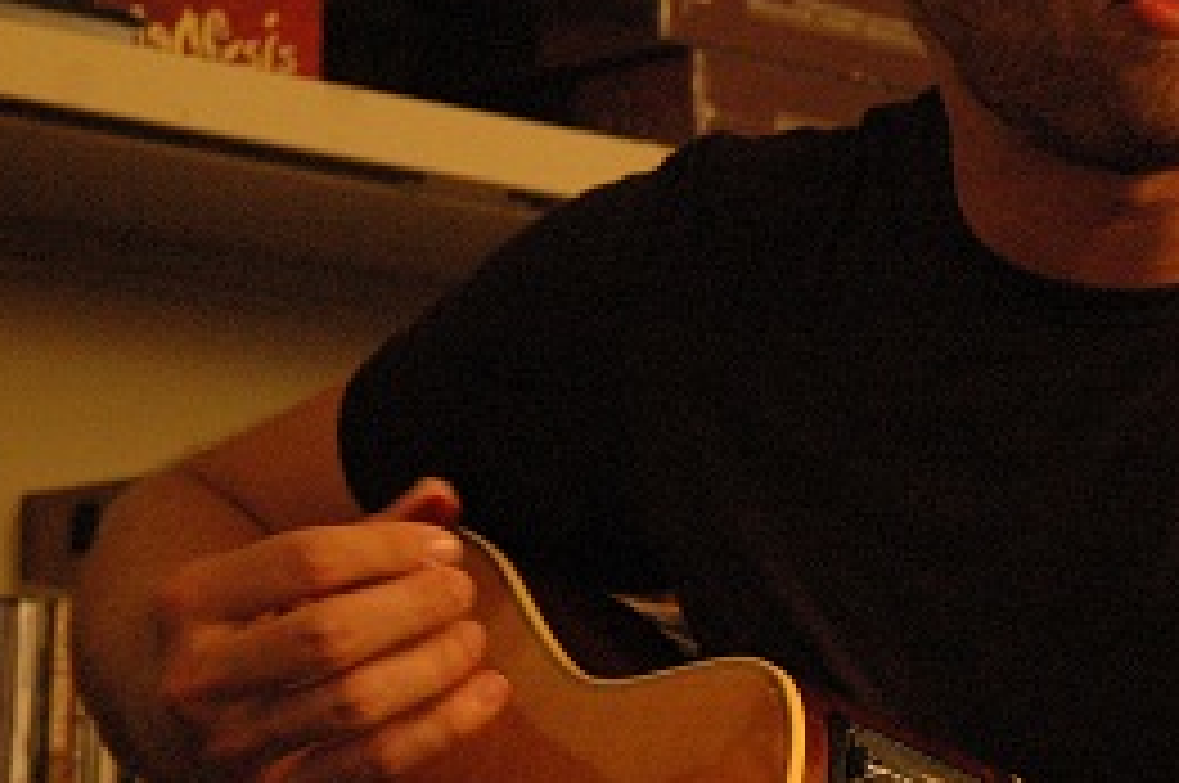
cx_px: 1246
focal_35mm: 151
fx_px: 4939
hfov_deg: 13.4
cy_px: 248
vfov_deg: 9.1
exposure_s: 1/80
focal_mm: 44
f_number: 4.5
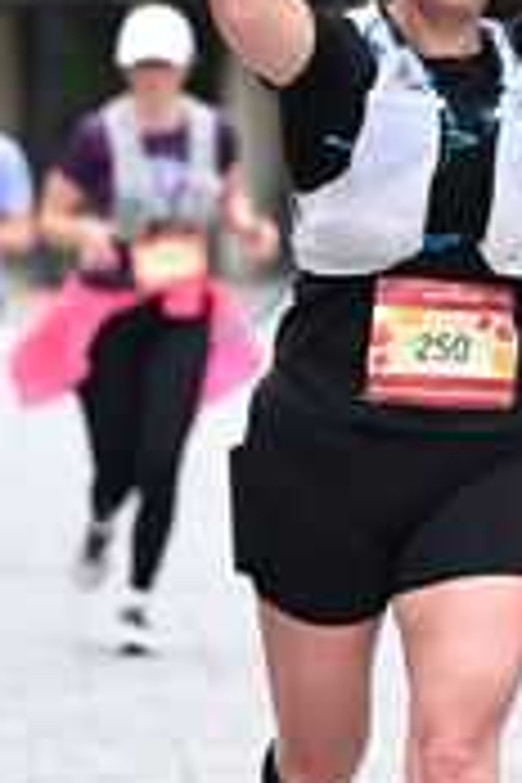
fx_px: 7568
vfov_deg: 5.9
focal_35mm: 348
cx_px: 457
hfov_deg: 3.9
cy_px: 32
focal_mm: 110
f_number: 2.8
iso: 640
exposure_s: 1/1600
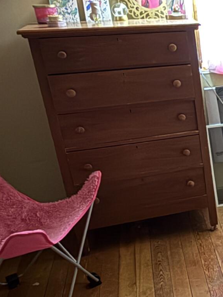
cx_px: 358
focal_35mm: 55
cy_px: 155
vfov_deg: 34.9
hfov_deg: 21.2
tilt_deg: -20.2
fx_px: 472
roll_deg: +0.5
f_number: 2.2
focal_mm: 2.22
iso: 1000
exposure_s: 1/10
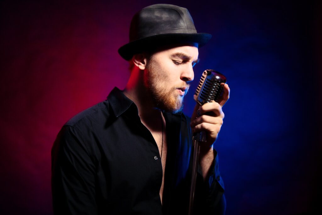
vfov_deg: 29.3
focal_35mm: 46
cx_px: 161
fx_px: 411
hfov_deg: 42.7
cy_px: 108
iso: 1250
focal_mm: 46
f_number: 2.8
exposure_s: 1/50
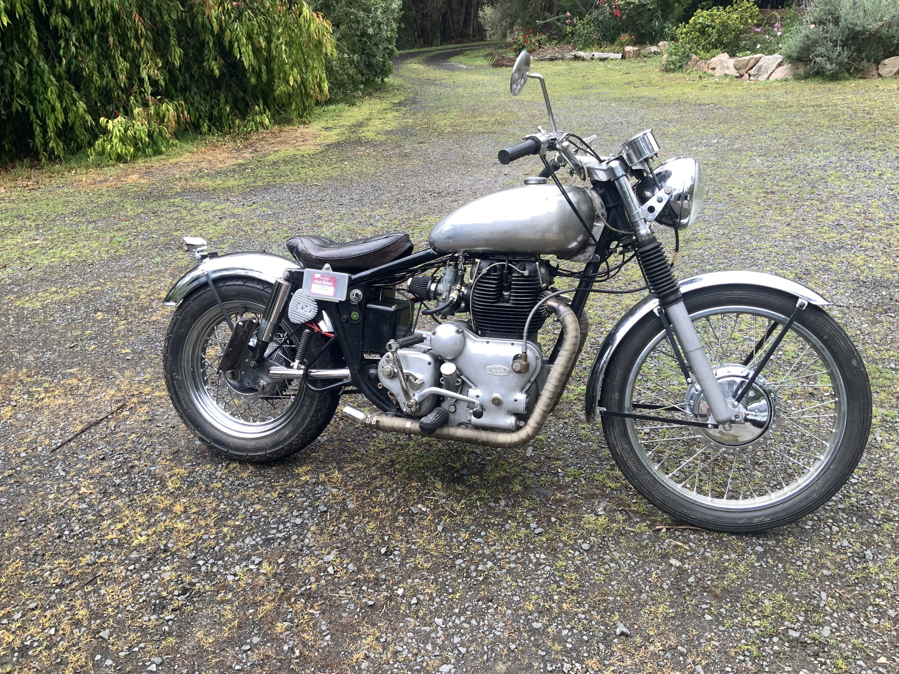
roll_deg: -0.7
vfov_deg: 48.2
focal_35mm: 29
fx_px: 753
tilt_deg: -25.5
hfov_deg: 61.7
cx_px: 450
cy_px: 337
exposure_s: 1/144
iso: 16
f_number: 1.8
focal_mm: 3
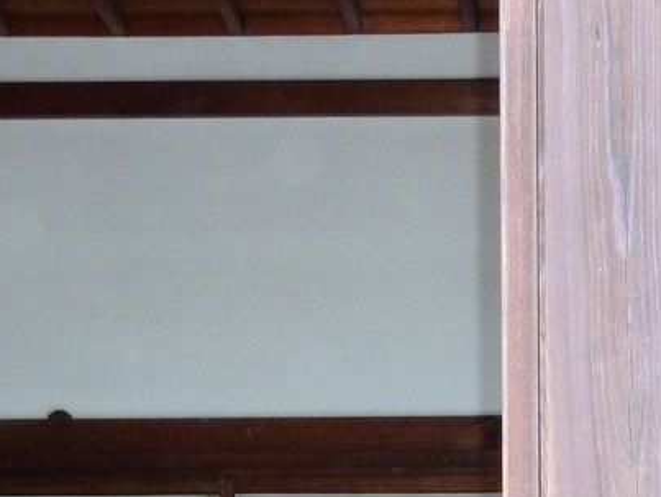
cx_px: 576
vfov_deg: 12.0
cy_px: 681
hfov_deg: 16.4
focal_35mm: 119
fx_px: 2274
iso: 500
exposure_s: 1/30
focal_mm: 6.5
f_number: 3.6
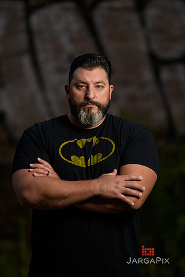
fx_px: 1041
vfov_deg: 15.2
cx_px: 92
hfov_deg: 10.2
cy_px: 138
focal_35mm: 135
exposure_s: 1/250
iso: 200
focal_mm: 135
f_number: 2
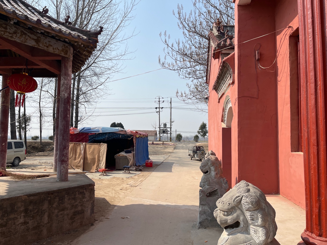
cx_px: 164
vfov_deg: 53.1
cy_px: 122
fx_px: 246
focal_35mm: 26
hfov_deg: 67.3
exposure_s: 1/4854
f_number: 1.6
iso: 50
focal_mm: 5.1
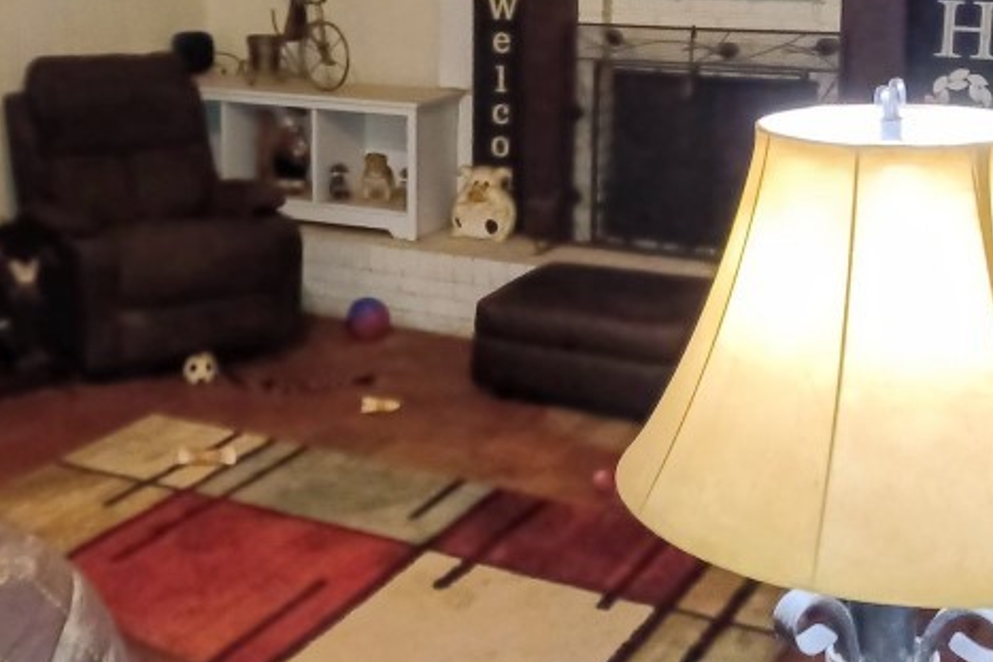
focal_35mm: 57
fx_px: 1572
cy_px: 113
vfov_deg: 23.3
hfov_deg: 34.8
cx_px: 355
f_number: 1.8
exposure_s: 1/24
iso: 500
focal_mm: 4.6
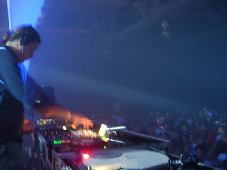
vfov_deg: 37.7
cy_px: 85
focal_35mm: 38
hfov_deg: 49.0
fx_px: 249
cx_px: 114
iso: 200
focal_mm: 7.8
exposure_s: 1/1.3
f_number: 2.8
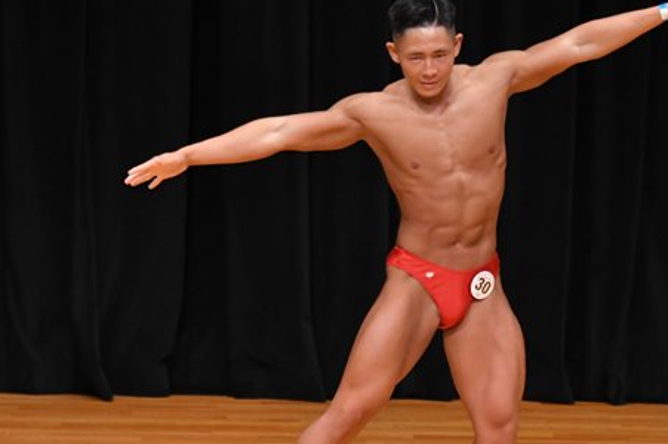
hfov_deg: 4.4
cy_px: 272
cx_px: 407
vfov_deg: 3.0
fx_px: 8603
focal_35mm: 464
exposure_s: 1/400
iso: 3200
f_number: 5.6
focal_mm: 180
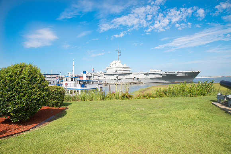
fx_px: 154
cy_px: 77
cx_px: 116
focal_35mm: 24
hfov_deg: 73.7
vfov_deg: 53.2
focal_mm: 24
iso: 1000
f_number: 10
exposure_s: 1/1600
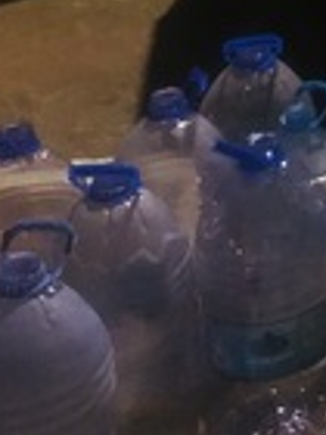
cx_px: 621
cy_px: -419
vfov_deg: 14.0
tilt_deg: -6.0
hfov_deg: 11.3
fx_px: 1507
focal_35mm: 120
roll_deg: +3.0
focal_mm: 4
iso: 80
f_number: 1.8
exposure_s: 1/6
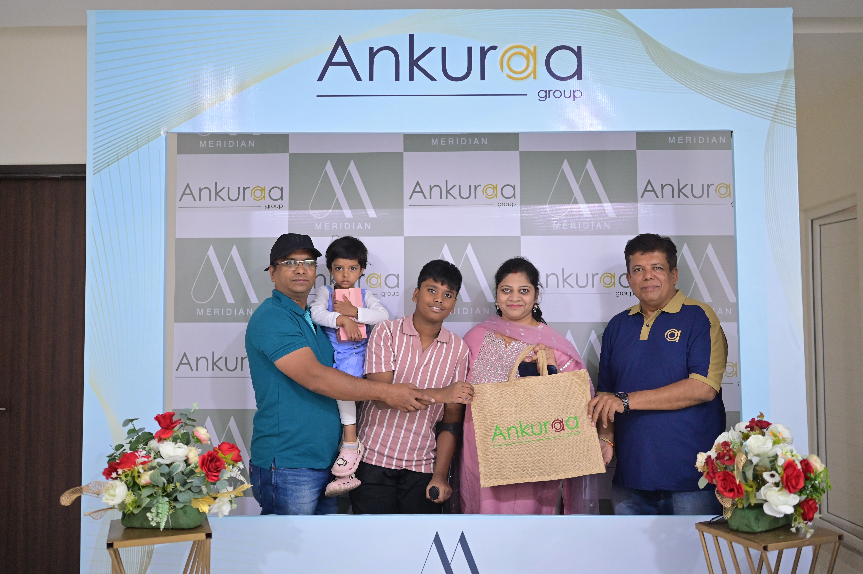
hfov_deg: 54.5
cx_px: 432
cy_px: 287
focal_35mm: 35
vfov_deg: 37.8
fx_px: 838
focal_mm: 35
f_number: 1.8
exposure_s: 1/125
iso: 2000
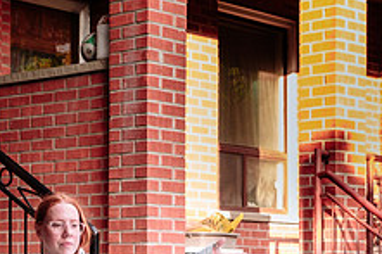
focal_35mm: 126
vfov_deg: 10.7
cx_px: 233
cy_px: 305
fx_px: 1336
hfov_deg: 16.3
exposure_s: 1/250
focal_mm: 32.1
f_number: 2.8
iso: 400
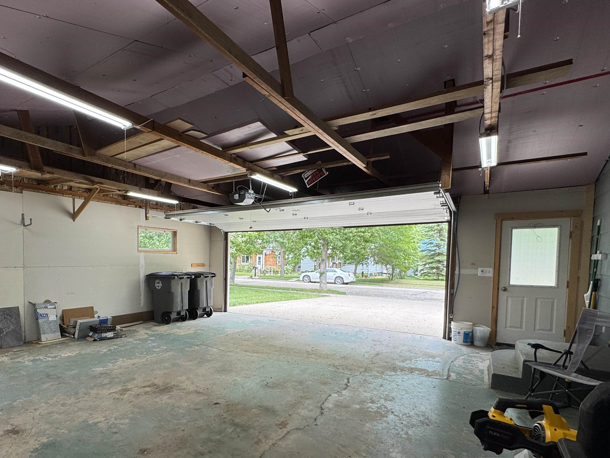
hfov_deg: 80.0
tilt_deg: -2.7
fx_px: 352
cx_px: 223
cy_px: 278
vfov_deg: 65.3
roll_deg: -1.0
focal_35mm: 20
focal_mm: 2.22
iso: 40
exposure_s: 1/170
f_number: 2.2
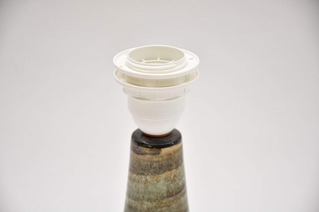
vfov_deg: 9.1
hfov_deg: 13.7
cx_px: 160
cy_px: 106
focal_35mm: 150
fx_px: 1329
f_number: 5.6
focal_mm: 100
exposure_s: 1/160
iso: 800
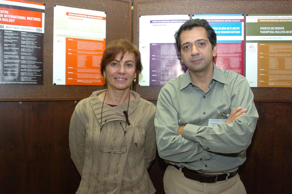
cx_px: 146
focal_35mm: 36
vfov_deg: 36.7
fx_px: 291
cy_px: 97
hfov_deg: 53.2
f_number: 5
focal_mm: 24
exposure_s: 1/50
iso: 400
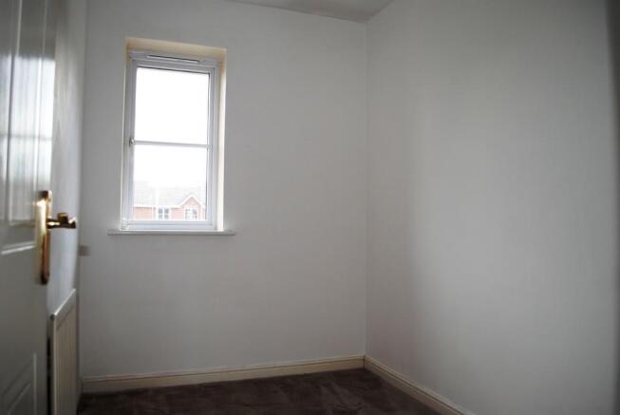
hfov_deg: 67.3
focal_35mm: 27
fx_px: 466
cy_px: 208
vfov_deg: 48.0
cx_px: 310
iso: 200
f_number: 3.5
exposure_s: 1/100
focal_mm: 18
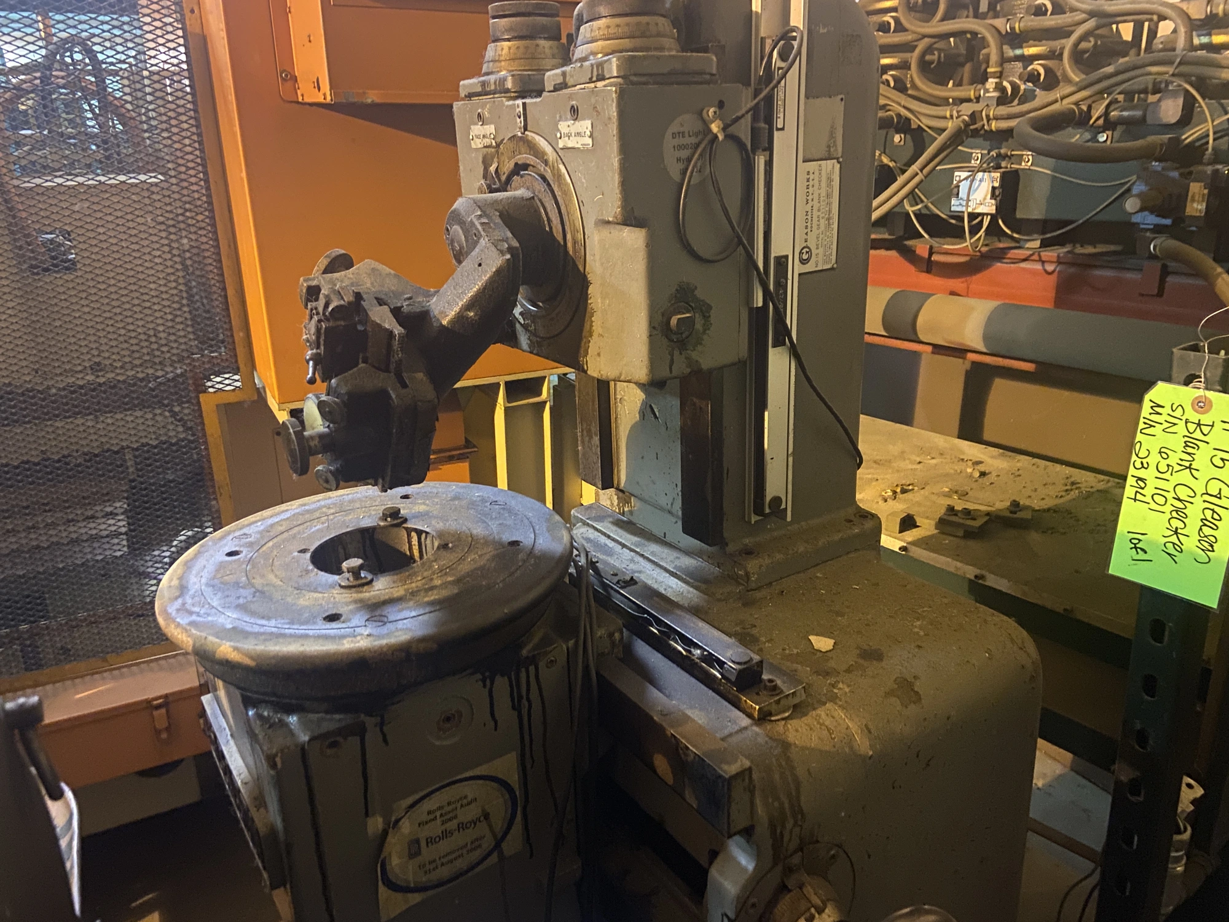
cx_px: 614
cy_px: 461
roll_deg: +0.6
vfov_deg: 53.1
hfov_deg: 67.3
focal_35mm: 26
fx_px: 923
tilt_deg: -20.7
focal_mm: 4.25
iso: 500
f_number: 1.8
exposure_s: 1/9
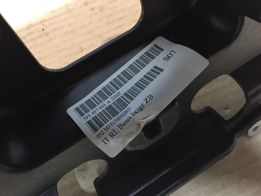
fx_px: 219
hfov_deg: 61.7
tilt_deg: -72.8
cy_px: 98
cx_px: 130
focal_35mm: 29
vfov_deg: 48.2
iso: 250
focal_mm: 4.15
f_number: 2.2
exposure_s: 1/17
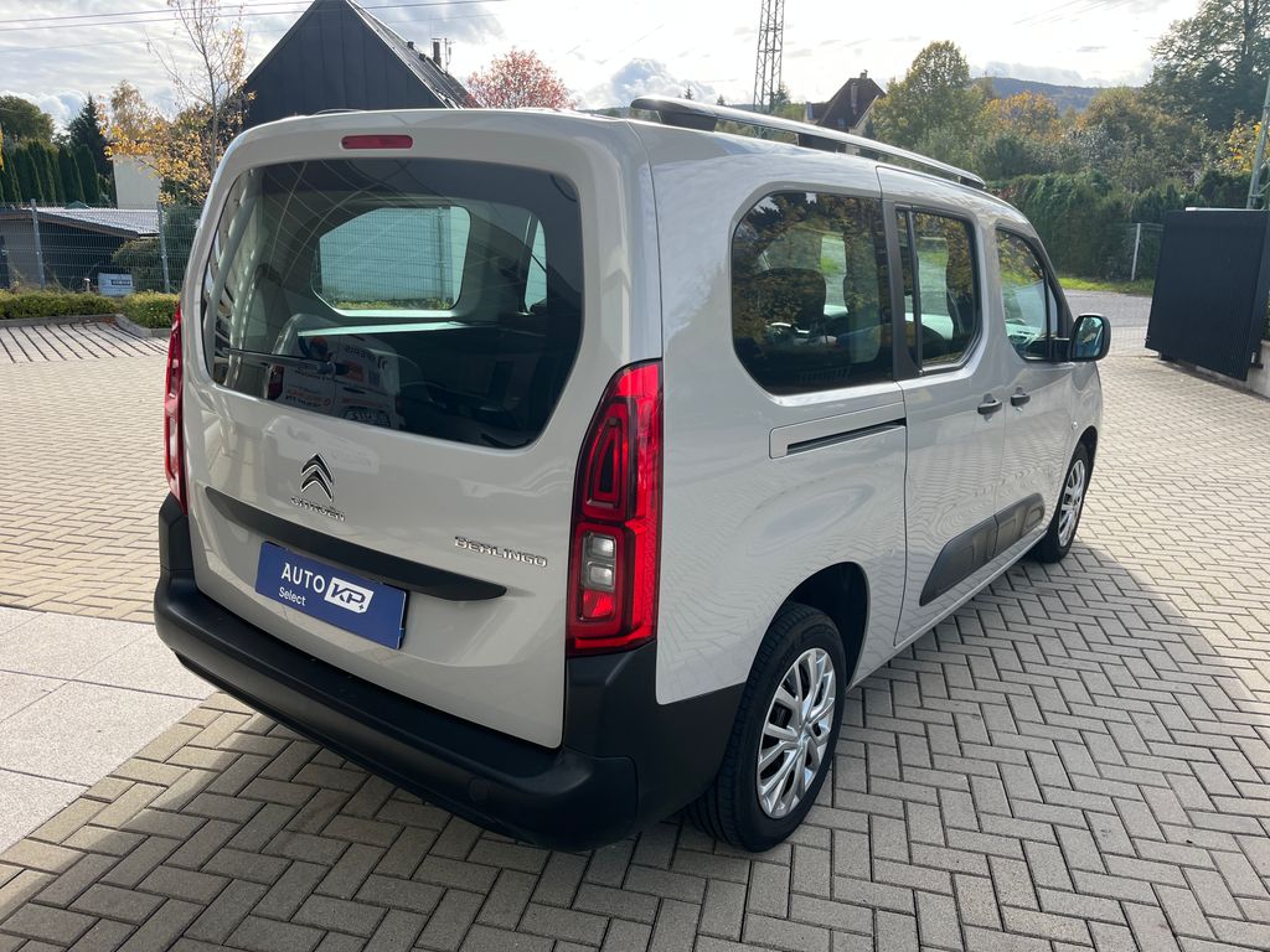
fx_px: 954
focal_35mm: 26
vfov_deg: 53.1
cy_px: 476
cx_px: 635
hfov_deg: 67.3
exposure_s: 1/1009
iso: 50
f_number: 1.6
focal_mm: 5.1
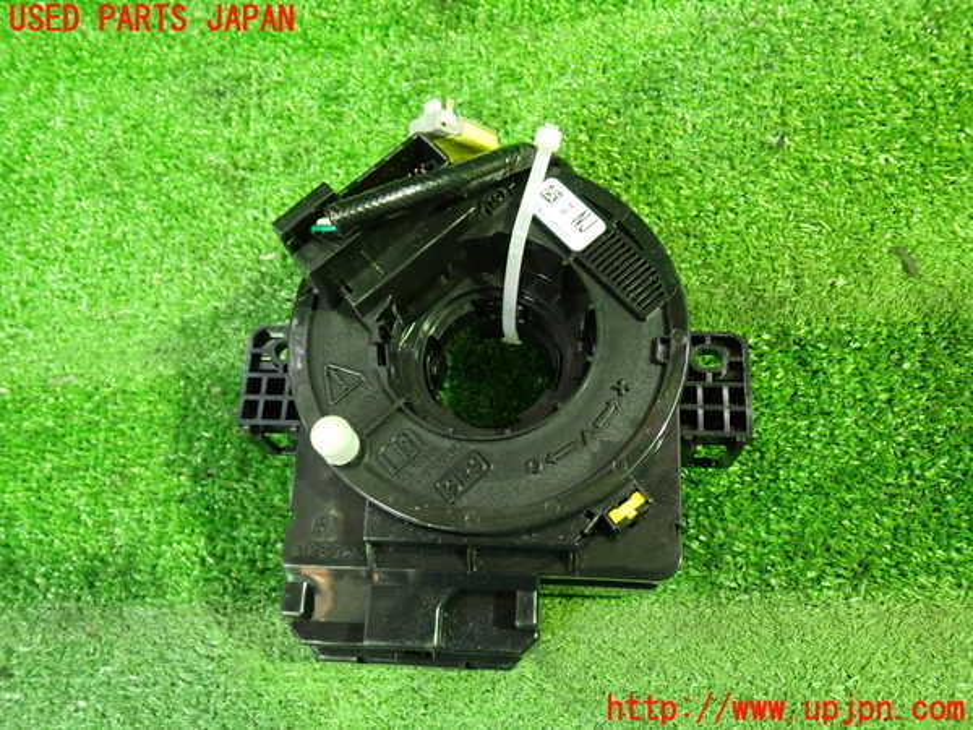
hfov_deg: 60.0
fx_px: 843
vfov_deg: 46.8
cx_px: 486
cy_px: 365
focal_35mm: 30
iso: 800
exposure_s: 1/20
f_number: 2.3
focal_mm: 5.4
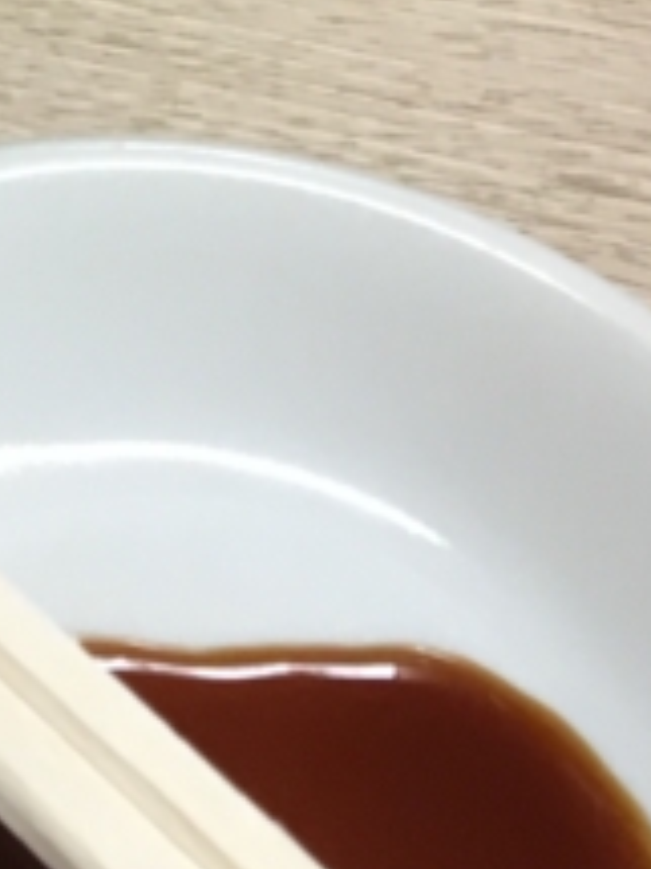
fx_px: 3464
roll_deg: +0.2
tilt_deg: -42.7
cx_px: -695
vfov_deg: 13.2
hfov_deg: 9.9
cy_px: -566
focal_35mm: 138
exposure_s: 1/33
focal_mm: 4.15
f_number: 2.2
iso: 100
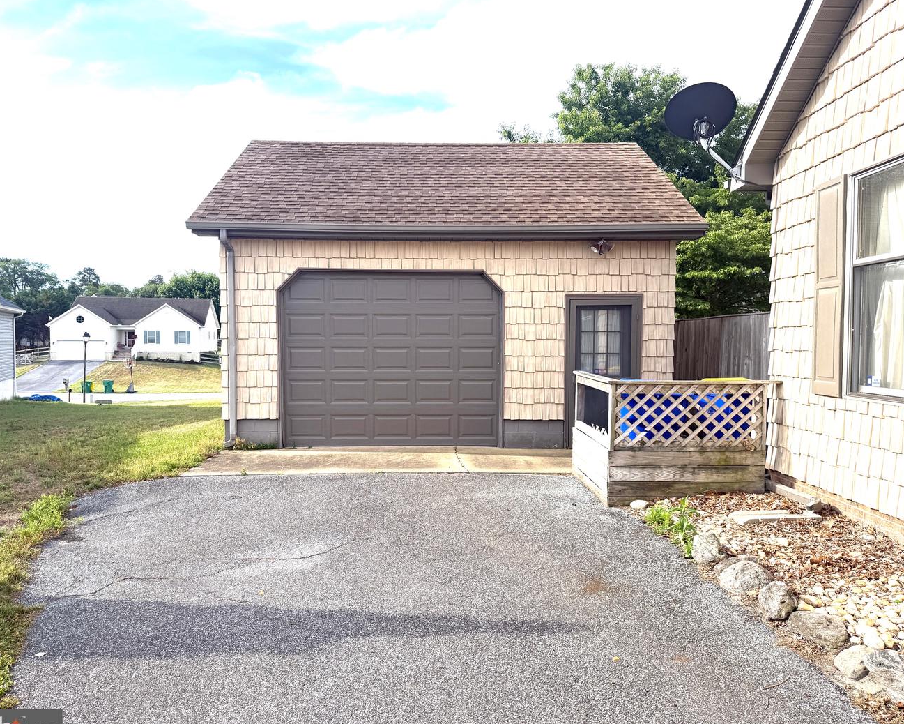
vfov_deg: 54.9
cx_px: 442
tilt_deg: -3.3
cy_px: 372
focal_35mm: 26
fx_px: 696
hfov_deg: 66.0
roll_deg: -0.4
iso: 80
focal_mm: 6.76
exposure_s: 1/3145
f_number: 1.78
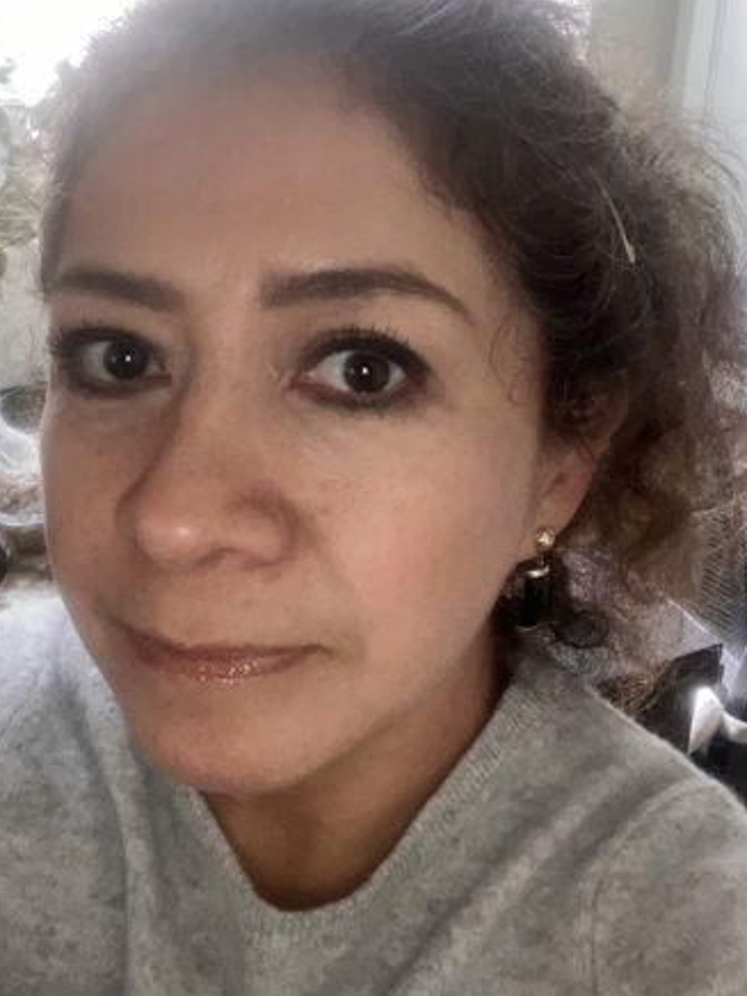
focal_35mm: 43
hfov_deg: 33.5
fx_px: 1237
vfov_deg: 43.8
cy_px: 539
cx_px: 308
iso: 250
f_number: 2.2
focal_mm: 2.87
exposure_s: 1/34
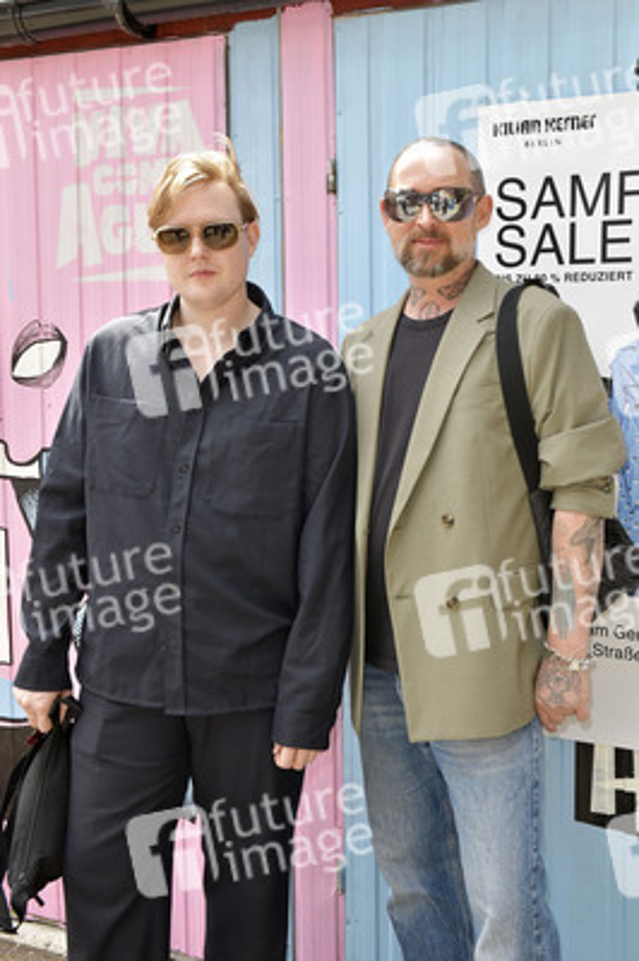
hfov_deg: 28.0
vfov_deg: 41.1
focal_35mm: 48
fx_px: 1280
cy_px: 480
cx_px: 320
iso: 800
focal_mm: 40
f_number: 10
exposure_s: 1/250
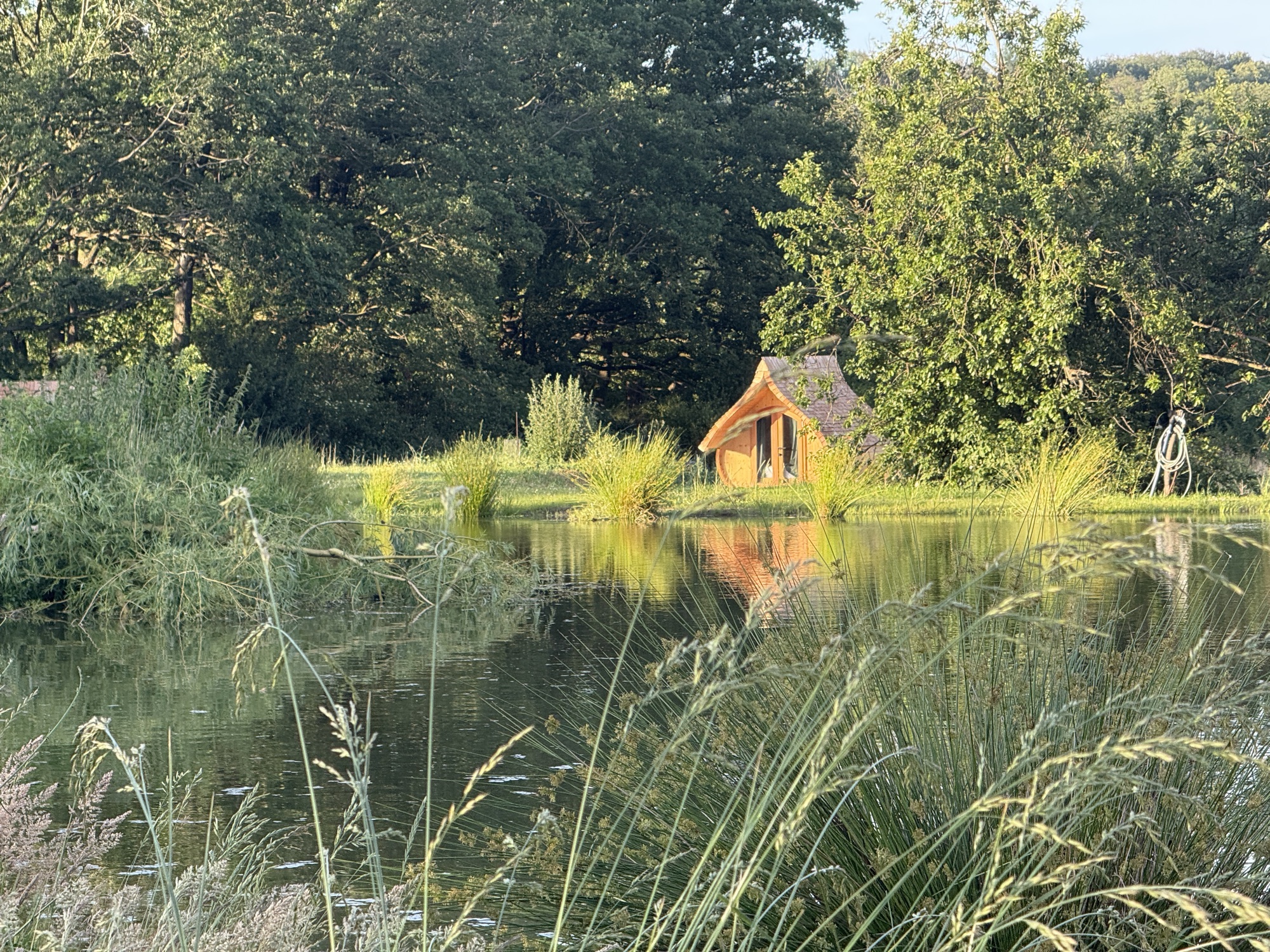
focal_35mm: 120
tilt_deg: -0.6
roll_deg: +0.8
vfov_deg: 12.3
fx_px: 4403
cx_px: 635
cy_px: 476
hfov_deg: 16.4
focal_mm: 15.66
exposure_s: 1/197
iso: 64
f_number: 2.8
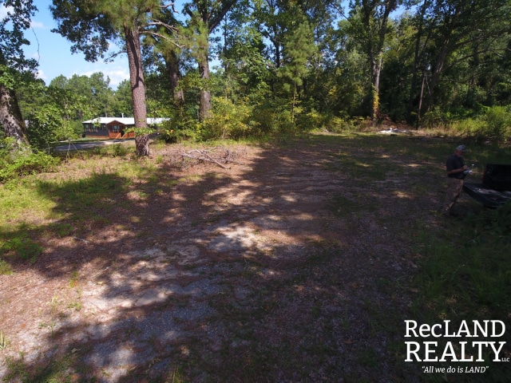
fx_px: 295
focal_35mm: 20
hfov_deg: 81.7
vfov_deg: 66.0
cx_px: 256
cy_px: 192
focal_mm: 3.61
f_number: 2.8
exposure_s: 1/339
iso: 100
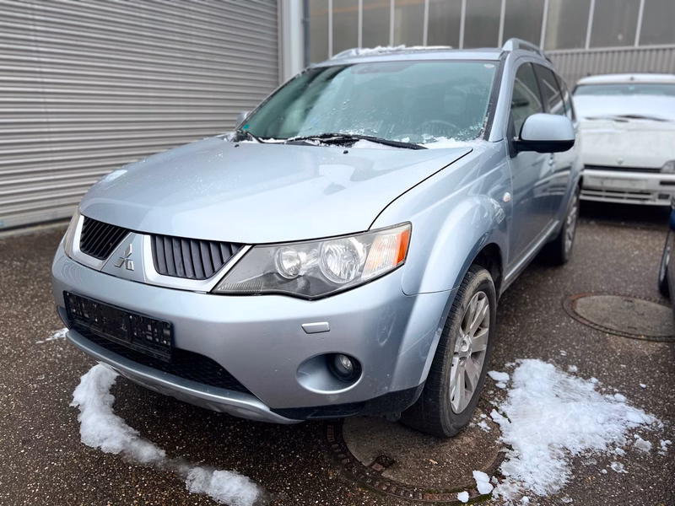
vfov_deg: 53.1
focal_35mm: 26
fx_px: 507
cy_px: 253
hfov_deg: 67.3
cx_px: 338
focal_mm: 5.7
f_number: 1.5
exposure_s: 1/121
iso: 100
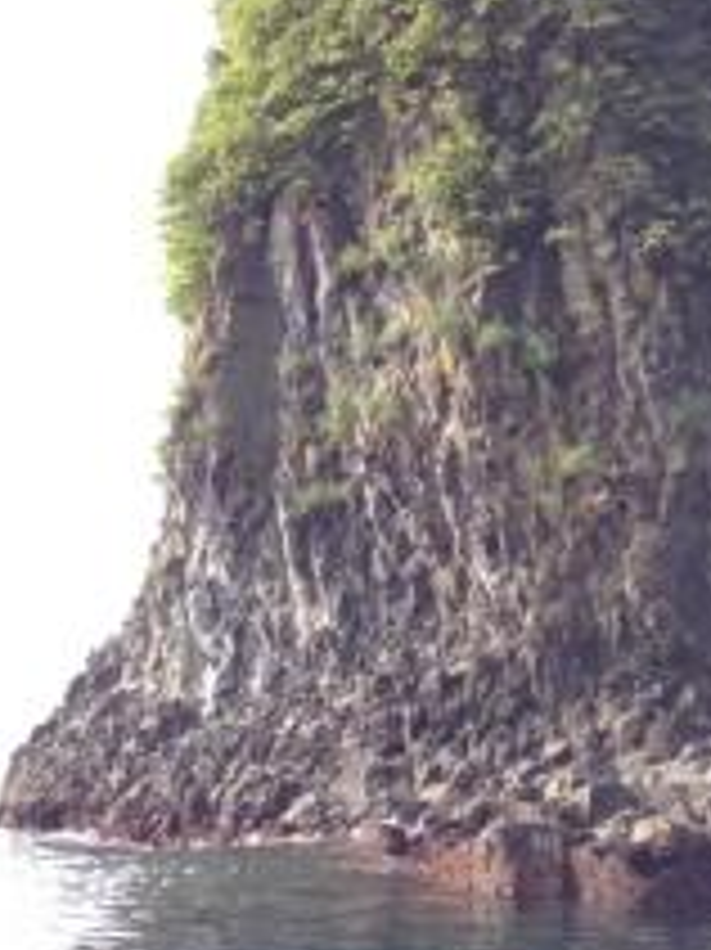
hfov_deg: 20.9
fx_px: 1919
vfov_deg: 27.6
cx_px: 490
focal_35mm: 70
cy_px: 297
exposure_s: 1/366
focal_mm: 4.13
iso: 50
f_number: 2.4
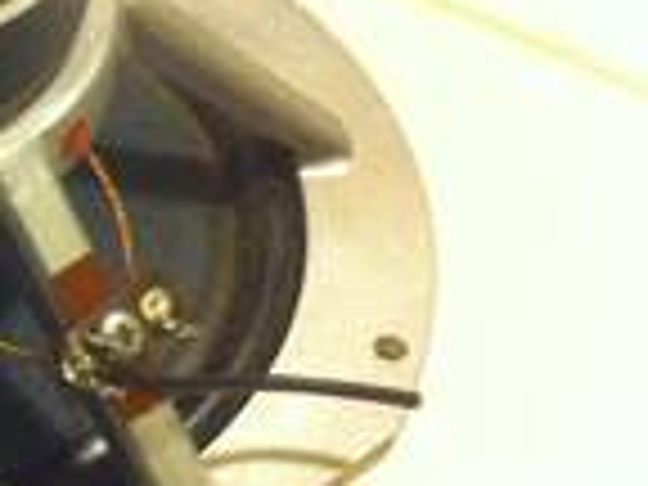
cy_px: 272
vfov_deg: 15.2
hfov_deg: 18.9
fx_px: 1816
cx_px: -162
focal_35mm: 97
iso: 1000
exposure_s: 1/15
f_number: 2.8
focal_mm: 3.85
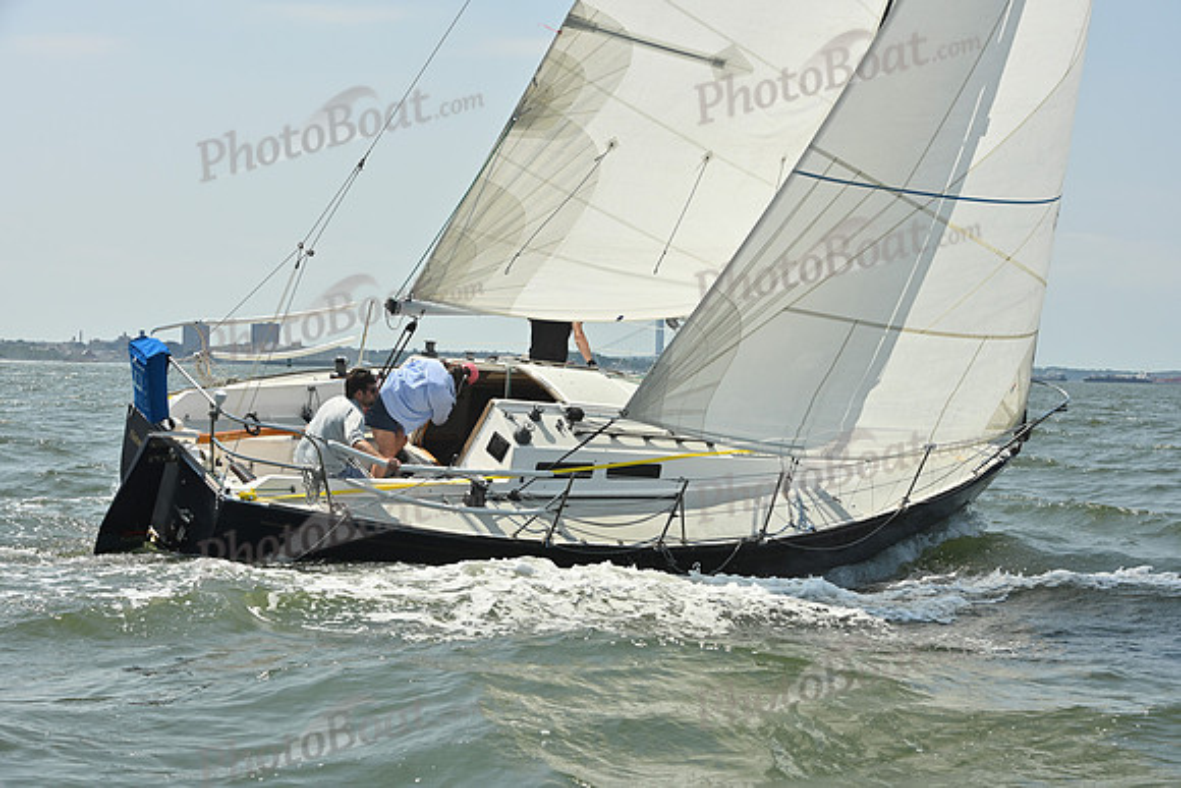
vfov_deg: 19.5
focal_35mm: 70
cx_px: 590
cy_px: 394
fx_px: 2297
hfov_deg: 28.8
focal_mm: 70
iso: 320
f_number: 10
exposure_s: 1/1250
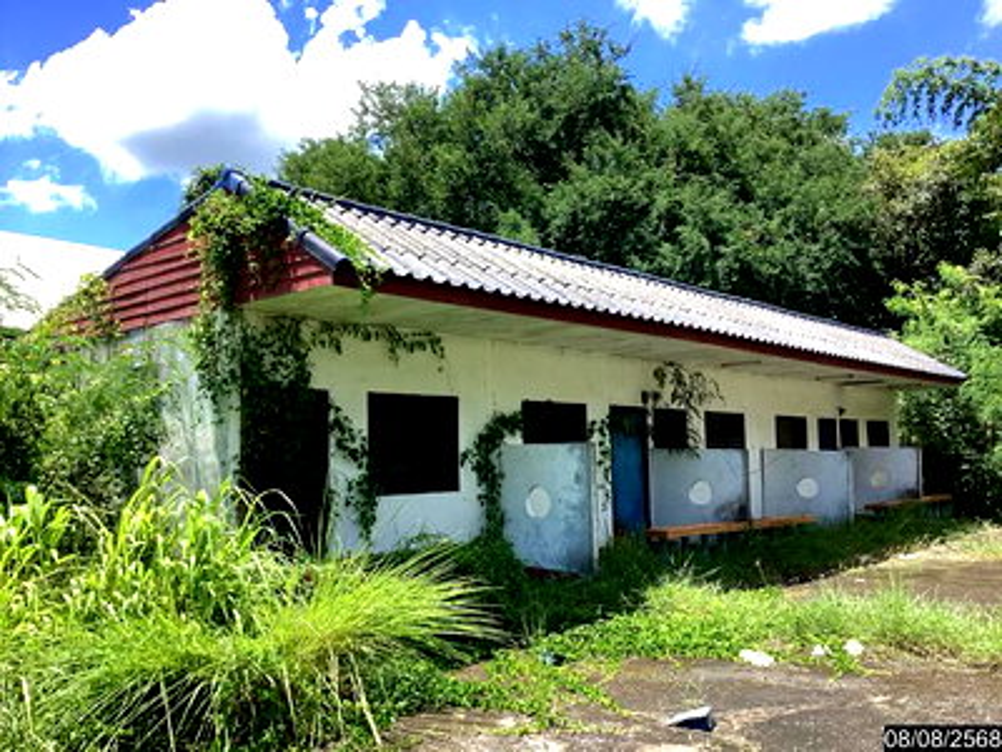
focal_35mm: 31
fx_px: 897
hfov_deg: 58.4
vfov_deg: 45.4
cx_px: 501
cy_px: 376
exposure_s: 1/562
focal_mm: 3.3
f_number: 2.4
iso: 25
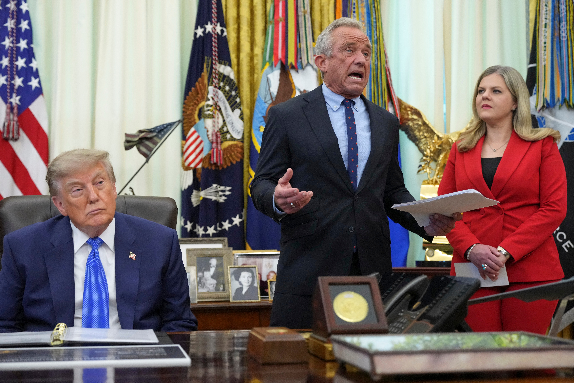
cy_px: 192
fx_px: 861
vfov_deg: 25.1
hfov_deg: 36.9
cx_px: 287
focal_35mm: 54
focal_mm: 54
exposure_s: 1/320
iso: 5000
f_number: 3.2
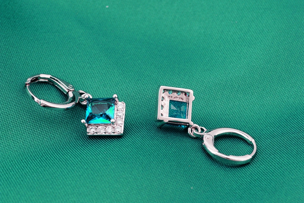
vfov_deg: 18.2
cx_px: 152
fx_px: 634
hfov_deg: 27.0
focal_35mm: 75
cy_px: 102
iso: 125
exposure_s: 1/160
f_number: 13
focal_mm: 50
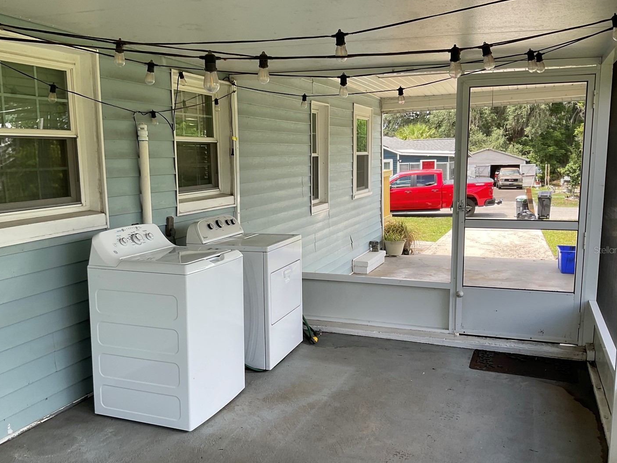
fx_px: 588
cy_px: 250
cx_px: 284
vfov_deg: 42.9
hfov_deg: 55.3
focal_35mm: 33
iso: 16
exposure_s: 1/122
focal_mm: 3
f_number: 1.8
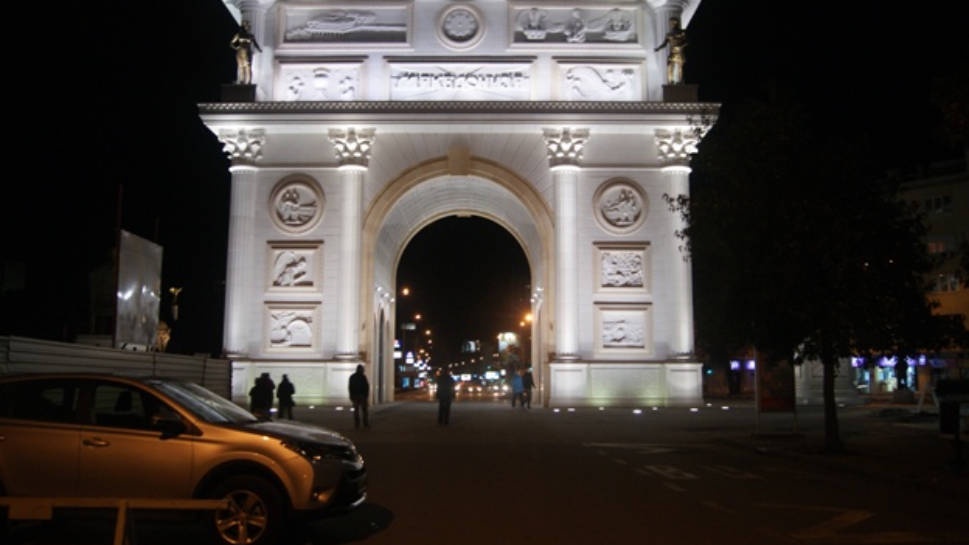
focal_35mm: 29
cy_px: 254
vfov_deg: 40.2
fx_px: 745
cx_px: 477
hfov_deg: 66.1
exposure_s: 1/10
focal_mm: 18
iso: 400
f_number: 3.5
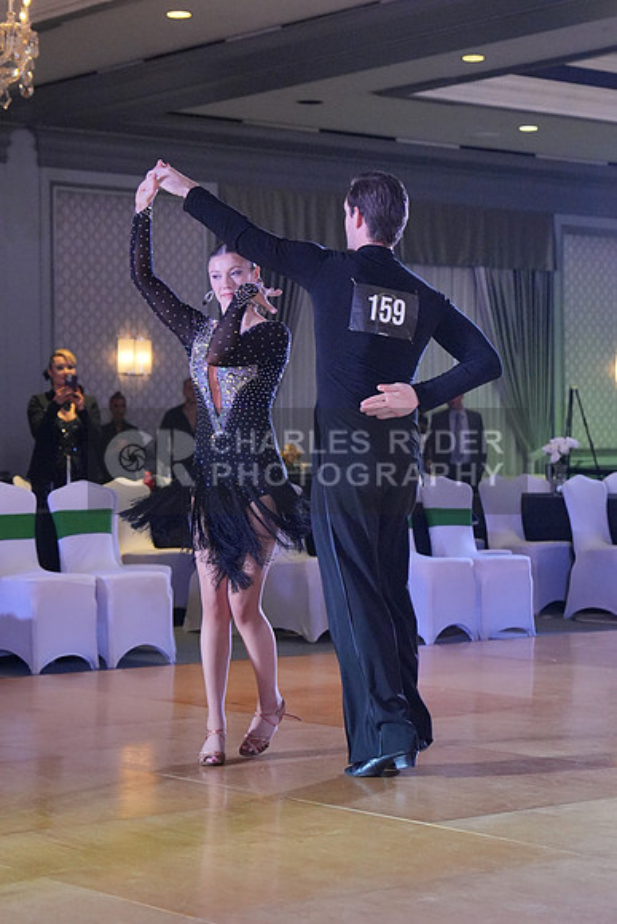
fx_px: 2184
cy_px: 462
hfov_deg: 16.1
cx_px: 308
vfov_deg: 23.9
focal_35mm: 85
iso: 4000
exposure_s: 1/500
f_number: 3.2
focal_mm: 57
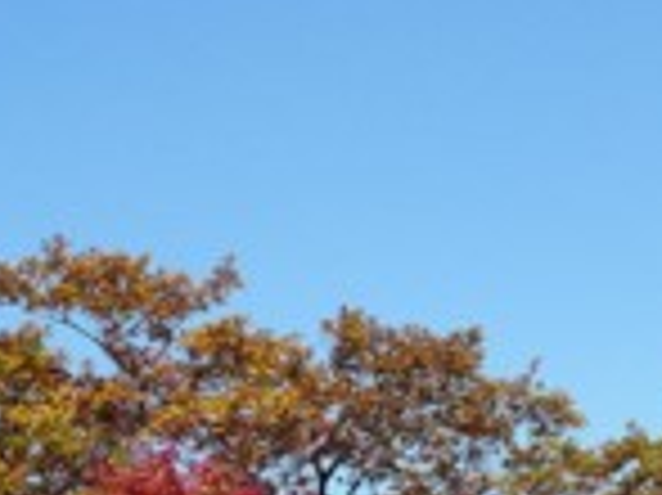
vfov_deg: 14.9
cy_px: 457
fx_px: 1873
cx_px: 86
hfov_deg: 19.7
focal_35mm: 98
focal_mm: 5.3
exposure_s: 1/640
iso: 100
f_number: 3.5
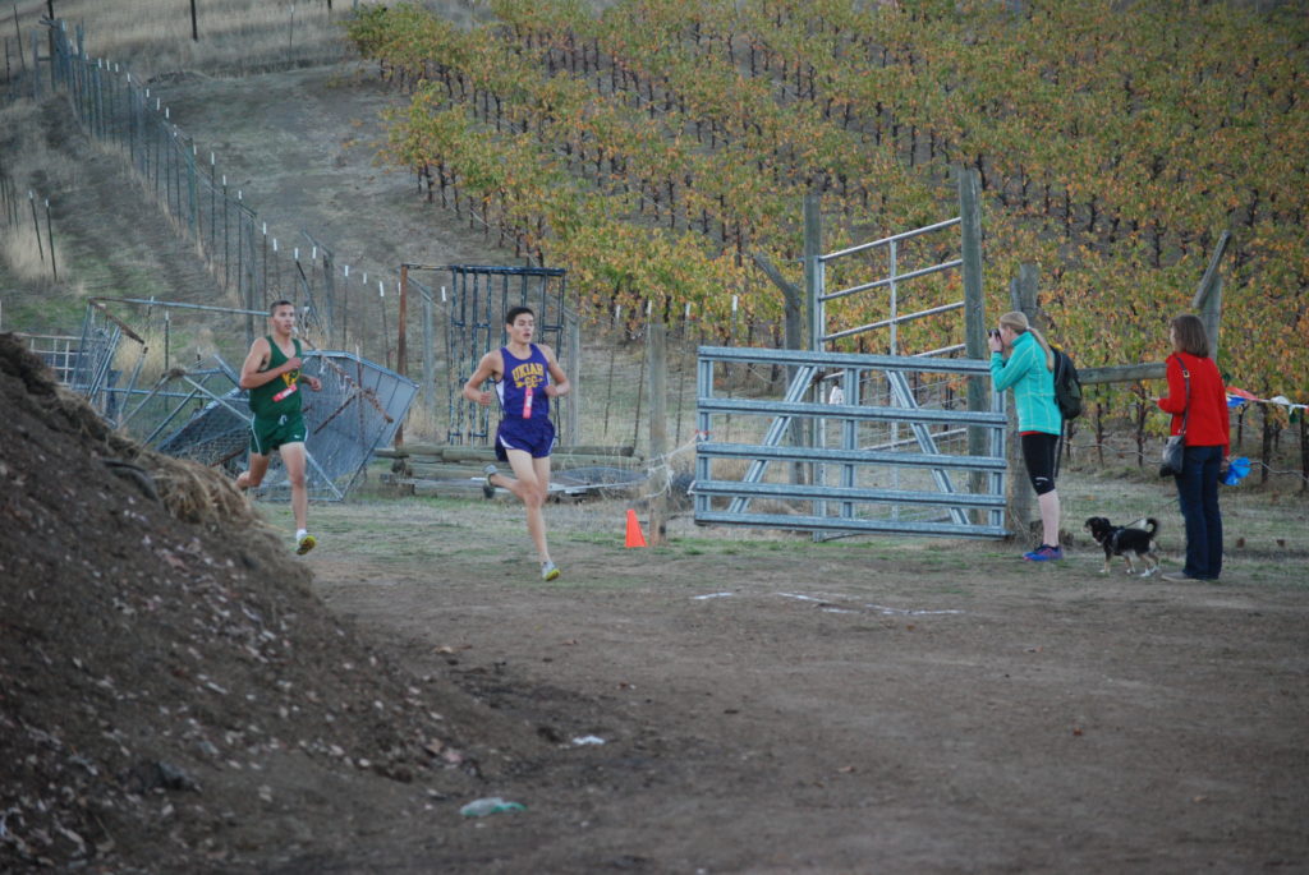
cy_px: 438
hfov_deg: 13.0
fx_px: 5732
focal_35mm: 158
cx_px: 654
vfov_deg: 8.7
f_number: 4.8
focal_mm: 105
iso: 1000
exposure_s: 1/400
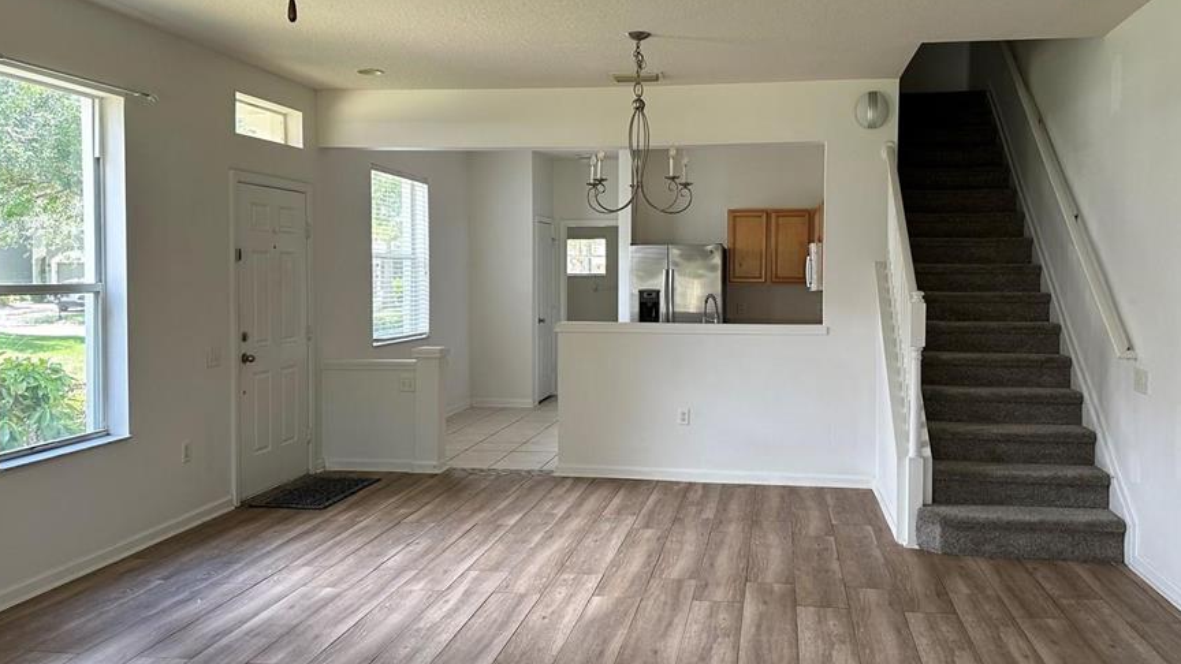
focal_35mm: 31
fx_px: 971
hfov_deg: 62.5
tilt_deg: -2.5
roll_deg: -0.1
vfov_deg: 37.8
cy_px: 314
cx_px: 641
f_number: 1.78
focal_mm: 6.86
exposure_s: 1/121
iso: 125
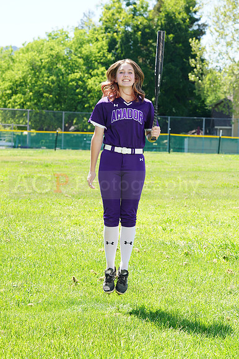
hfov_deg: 10.1
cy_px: 180
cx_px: 120
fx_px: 1346
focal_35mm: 135
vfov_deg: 15.2
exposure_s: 1/125
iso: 200
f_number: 10
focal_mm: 135
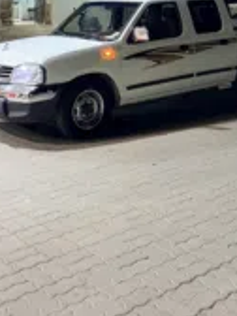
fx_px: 520
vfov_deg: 31.0
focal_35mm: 57
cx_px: 103
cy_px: -8
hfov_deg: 25.6
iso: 640
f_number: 1.78
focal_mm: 6.76
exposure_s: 1/50
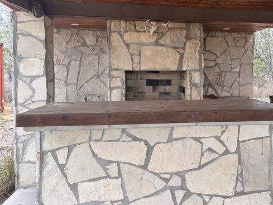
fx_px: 268
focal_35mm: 34
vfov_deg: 41.5
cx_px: 175
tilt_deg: -0.9
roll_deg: -0.1
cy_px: 75
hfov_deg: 53.2
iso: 50
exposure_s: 1/559
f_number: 1.6
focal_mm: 5.96
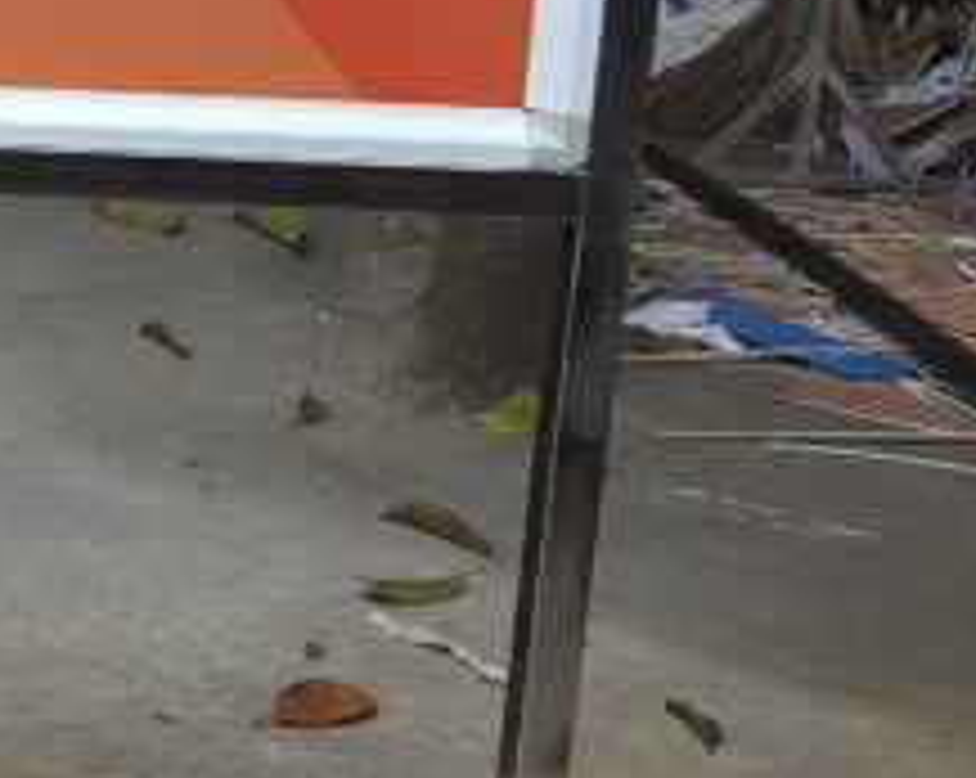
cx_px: -1145
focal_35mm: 125
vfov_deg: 12.2
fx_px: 3606
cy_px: -36
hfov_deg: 12.8
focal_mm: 4.32
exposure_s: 1/284
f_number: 1.7
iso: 50
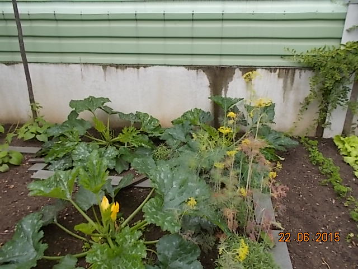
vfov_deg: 46.8
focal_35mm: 30
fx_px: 310
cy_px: 134
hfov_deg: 60.0
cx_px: 179
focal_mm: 5.3
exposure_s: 1/125
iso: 80
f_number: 3.4
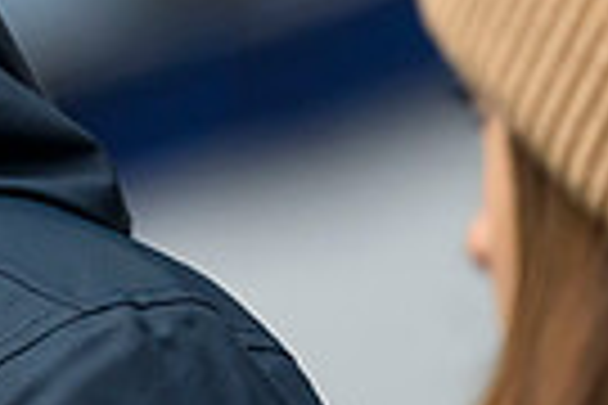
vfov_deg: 0.6
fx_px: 40716
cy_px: -38
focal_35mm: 2411
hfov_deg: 0.9
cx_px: -631
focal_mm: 560
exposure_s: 1/1000
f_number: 4
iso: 3200
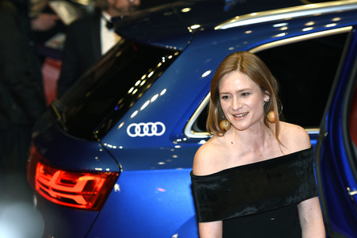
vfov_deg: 7.5
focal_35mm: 183
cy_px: 119
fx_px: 1813
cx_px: 178
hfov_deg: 11.2
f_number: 3.5
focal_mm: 122
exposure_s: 1/320
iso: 400
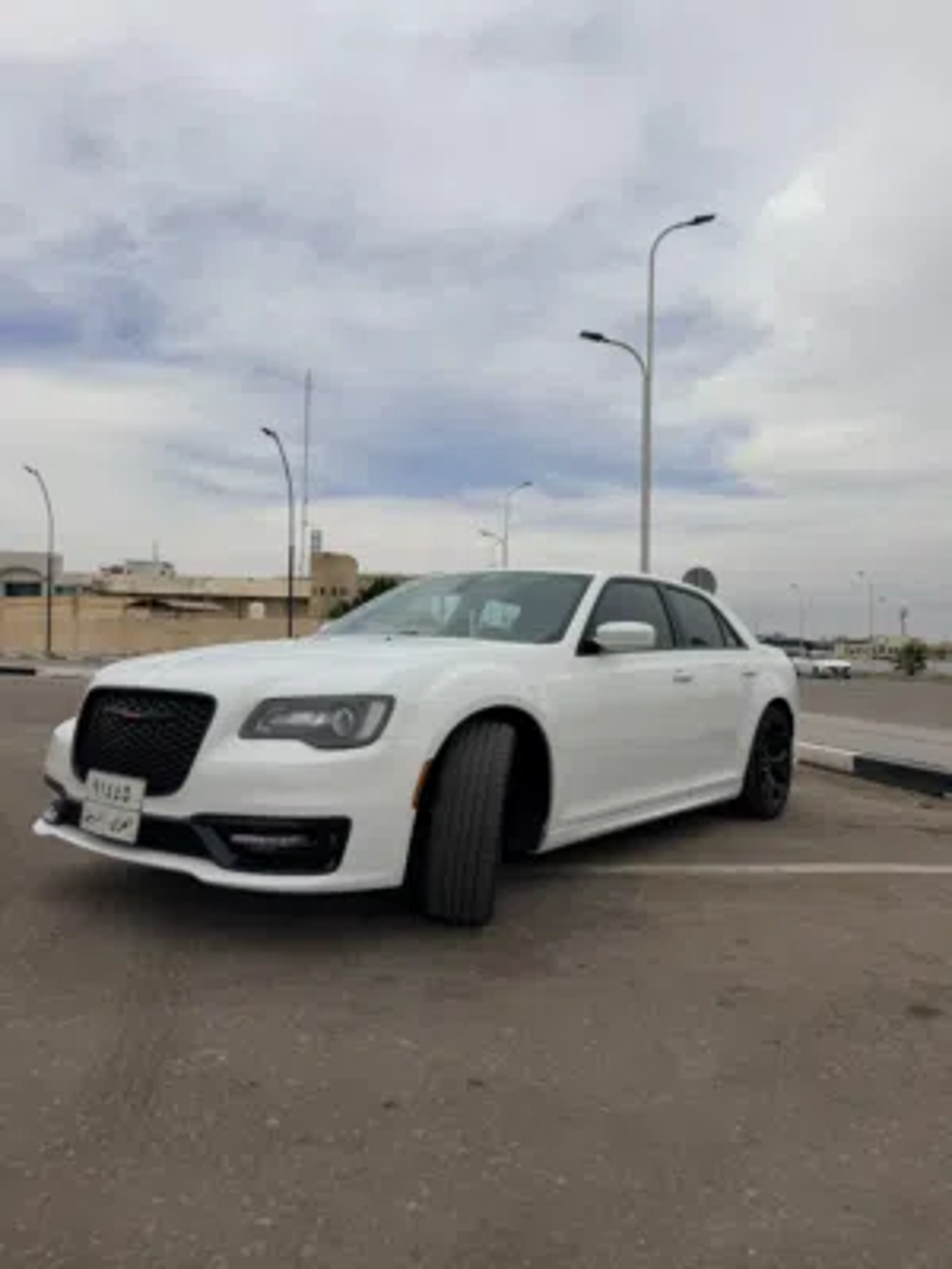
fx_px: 880
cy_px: 634
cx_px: 476
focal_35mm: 24
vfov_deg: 71.6
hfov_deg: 56.8
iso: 80
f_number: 1.78
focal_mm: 6.76
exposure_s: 1/11905
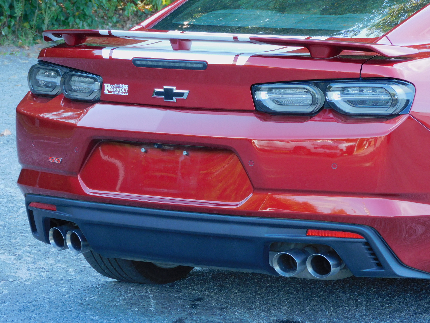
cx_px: 215
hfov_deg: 11.0
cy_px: 162
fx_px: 2236
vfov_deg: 8.2
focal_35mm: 180
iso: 200
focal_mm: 32.2
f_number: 5.3
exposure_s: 1/60
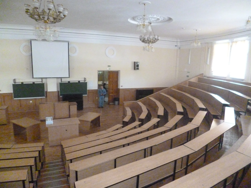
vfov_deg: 56.8
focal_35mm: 24
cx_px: 126
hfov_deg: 71.6
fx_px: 174
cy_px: 94
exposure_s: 1/60
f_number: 2.5
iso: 1600
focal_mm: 4.3
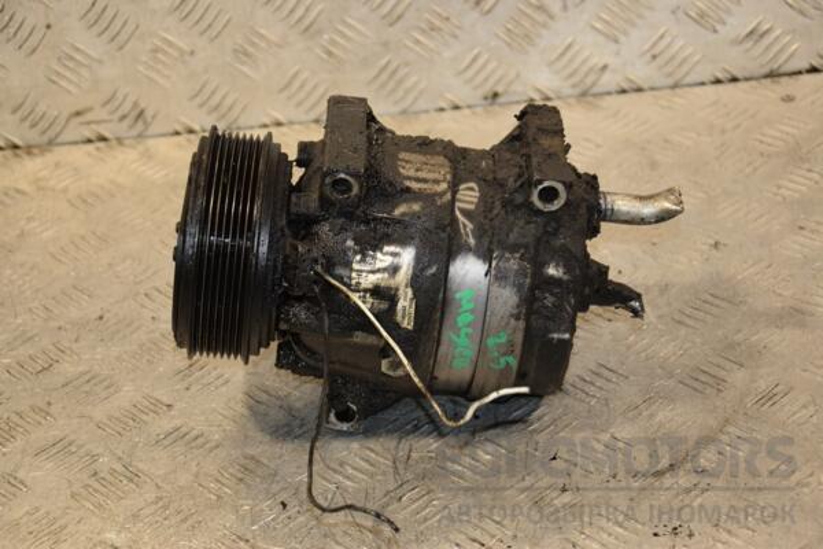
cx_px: 412
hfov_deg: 26.0
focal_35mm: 78
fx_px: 1783
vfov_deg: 17.5
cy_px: 274
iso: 800
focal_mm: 52
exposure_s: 1/160
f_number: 5
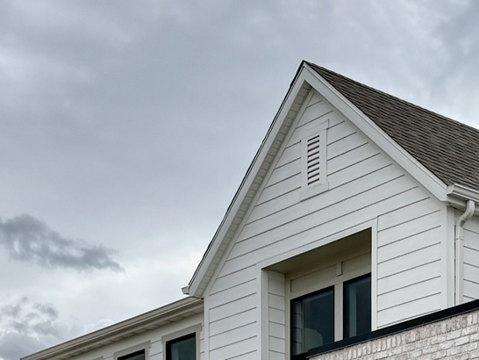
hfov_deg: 21.1
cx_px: 466
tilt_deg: +10.6
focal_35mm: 90
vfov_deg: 16.3
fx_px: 1246
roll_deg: -0.6
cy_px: 283
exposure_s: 1/4673
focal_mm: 6.76
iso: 80
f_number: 1.78
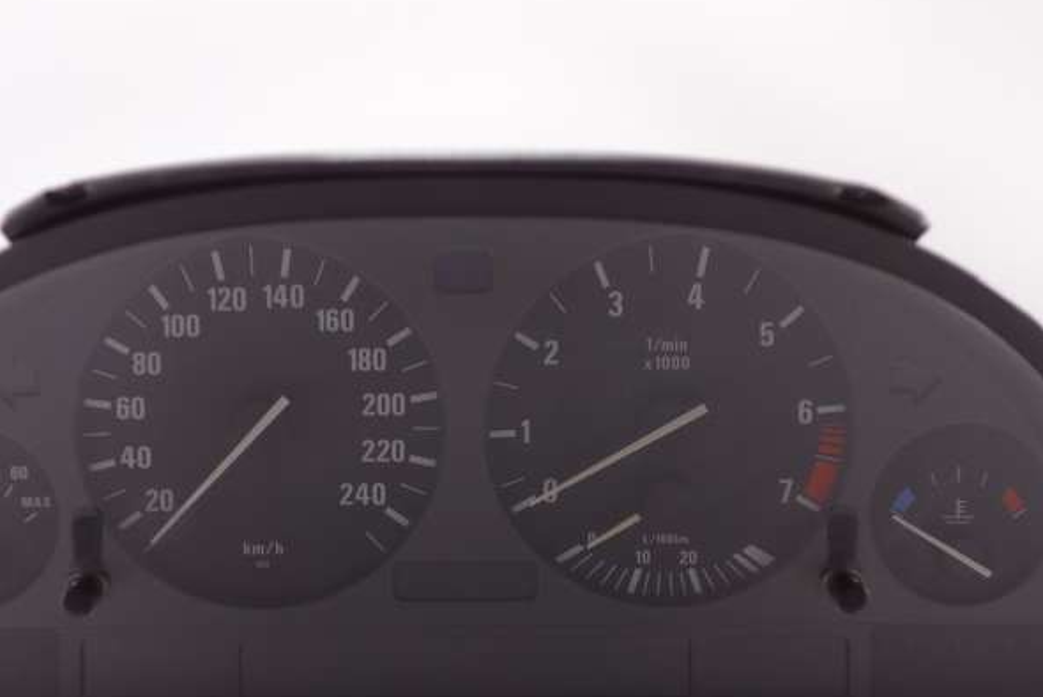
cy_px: 429
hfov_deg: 24.7
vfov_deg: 16.7
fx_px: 2377
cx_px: 468
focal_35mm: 82
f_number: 3.5
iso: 320
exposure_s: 1/60
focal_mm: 21.77
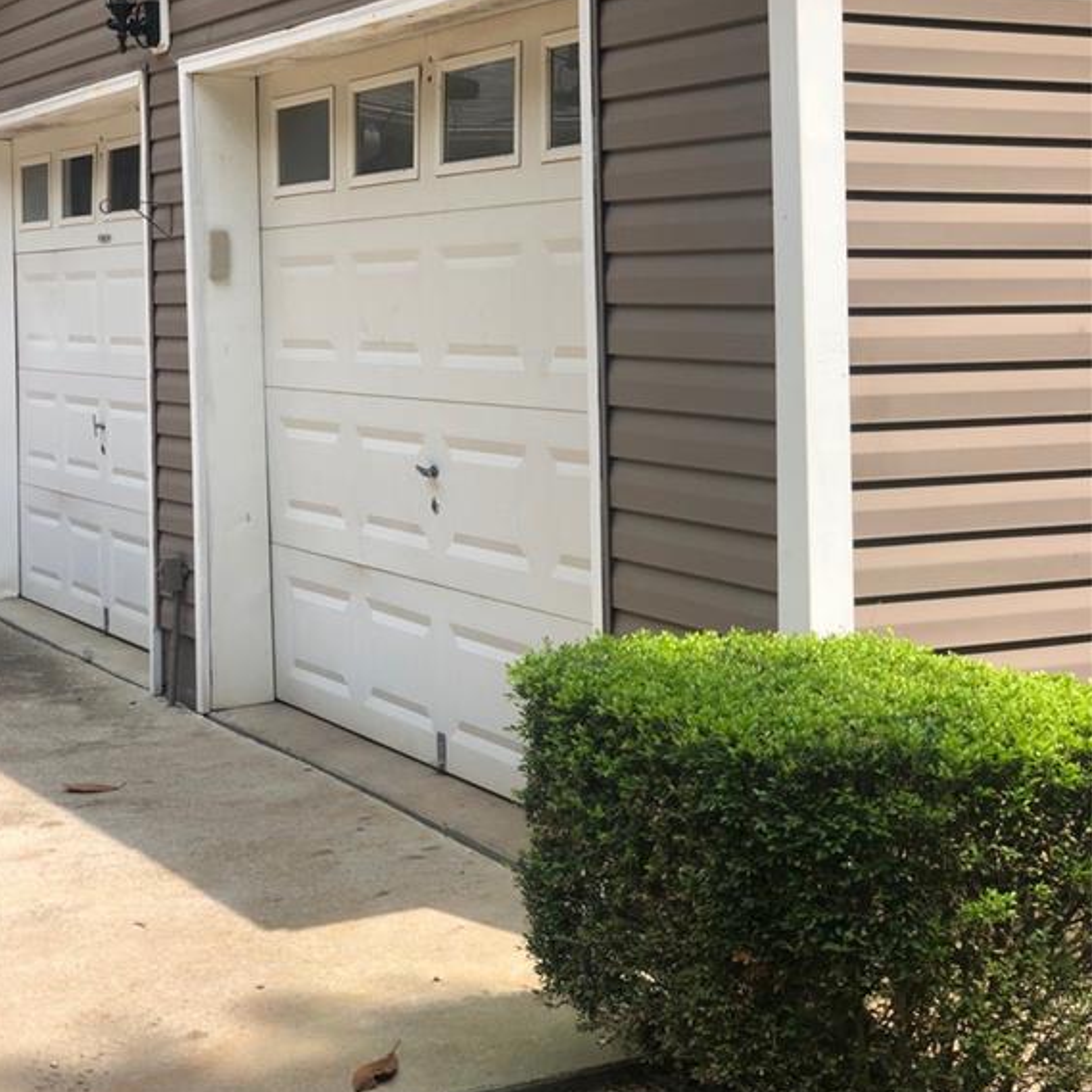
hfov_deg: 27.7
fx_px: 2213
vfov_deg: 27.6
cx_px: 541
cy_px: 378
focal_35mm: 62
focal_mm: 6
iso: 16
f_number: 2.4
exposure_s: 1/457
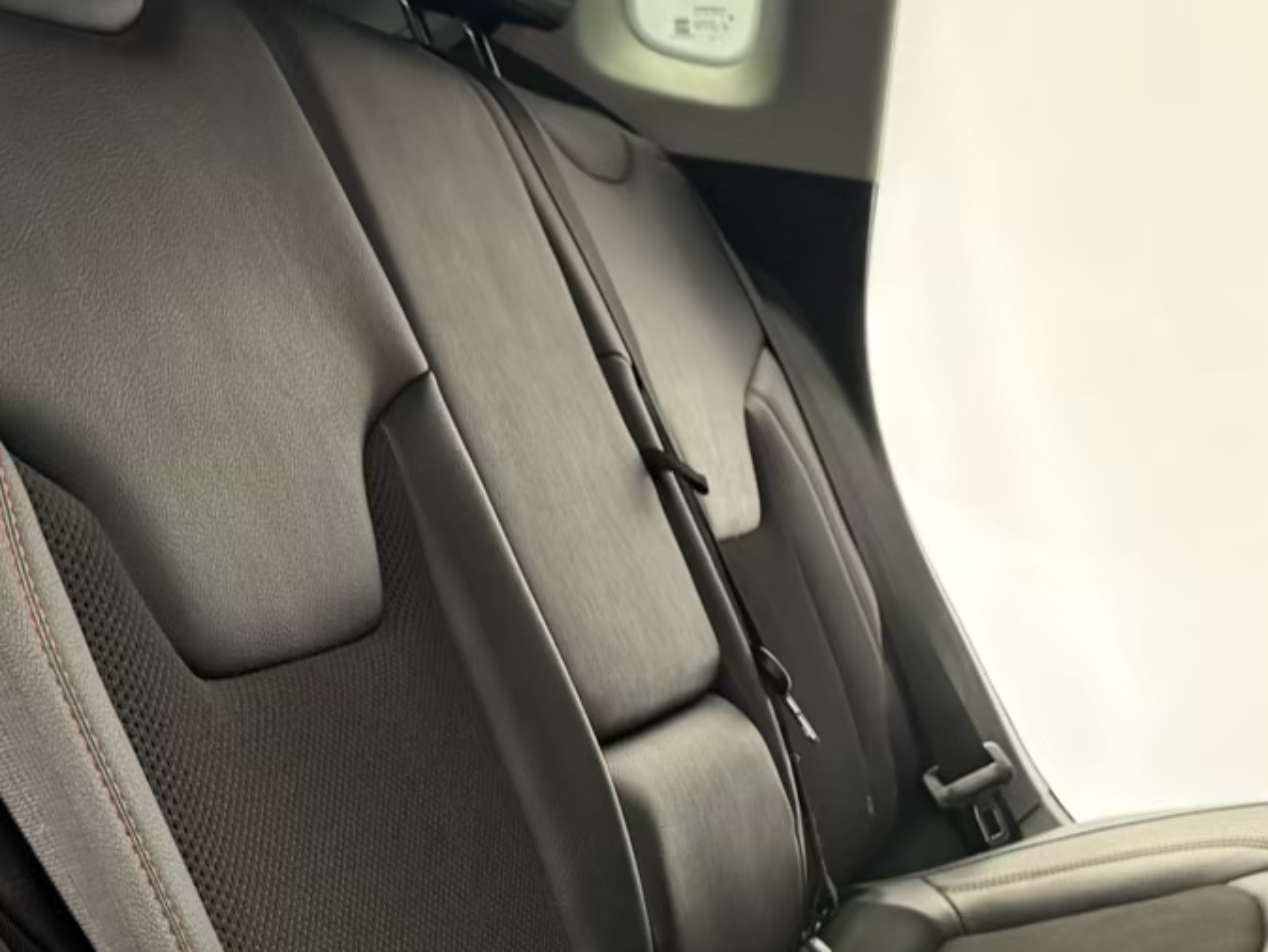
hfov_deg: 31.1
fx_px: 2235
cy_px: 710
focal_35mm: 61
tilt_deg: -10.4
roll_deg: -0.6
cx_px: 945
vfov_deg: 23.8
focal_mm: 6.76
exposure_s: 1/50
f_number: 1.78
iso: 250
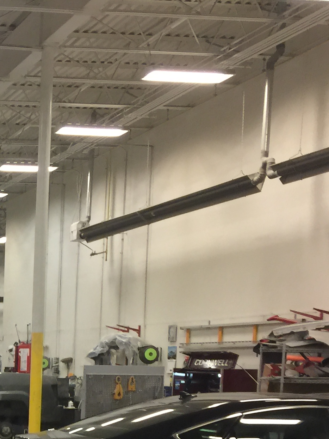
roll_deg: +2.0
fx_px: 963
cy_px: 426
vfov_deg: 24.6
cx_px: -203
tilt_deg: -6.3
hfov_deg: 17.0
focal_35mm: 76
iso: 32
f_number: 2.2
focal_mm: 4.15
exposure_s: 1/15
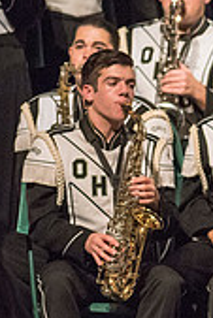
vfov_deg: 2.0
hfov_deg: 1.3
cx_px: 460
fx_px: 9095
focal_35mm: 1027
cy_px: 178
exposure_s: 1/500
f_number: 2.8
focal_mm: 300
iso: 4000
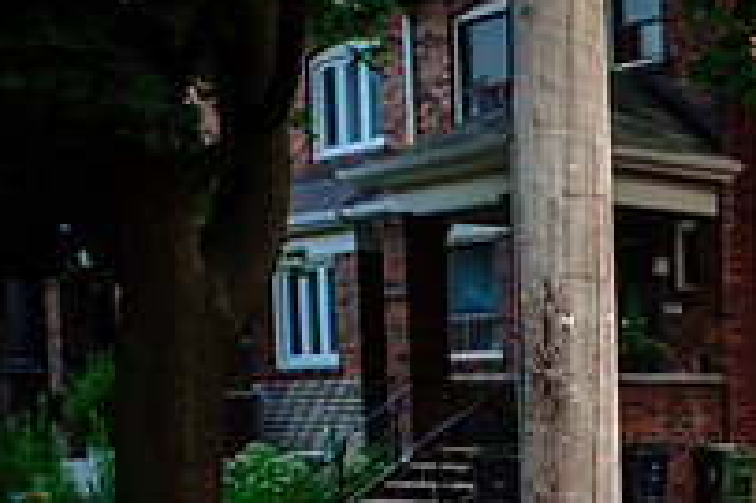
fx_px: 1679
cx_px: 1030
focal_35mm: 80
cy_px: 525
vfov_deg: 16.6
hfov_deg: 22.3
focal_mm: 17
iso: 500
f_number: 1.8
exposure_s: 1/400
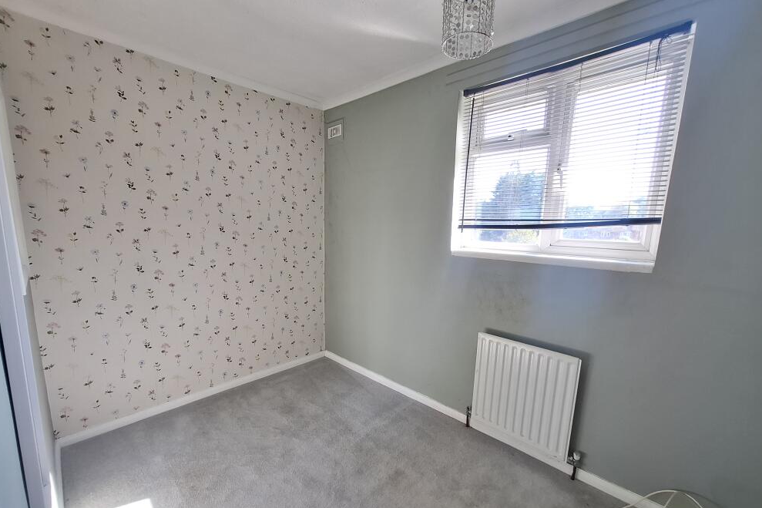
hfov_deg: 104.2
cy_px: 282
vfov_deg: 80.9
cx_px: 391
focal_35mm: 14
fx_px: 296
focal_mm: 1.74
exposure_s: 1/50
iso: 40
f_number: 2.2
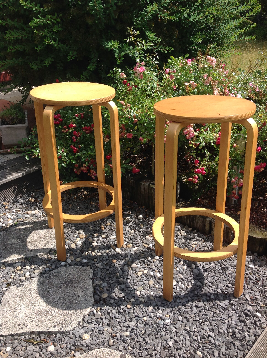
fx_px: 361
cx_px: 134
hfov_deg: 40.6
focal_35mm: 35
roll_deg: +4.1
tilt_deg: -26.3
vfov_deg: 52.7
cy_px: 179
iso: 50
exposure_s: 1/1374
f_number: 2.4
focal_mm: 4.28
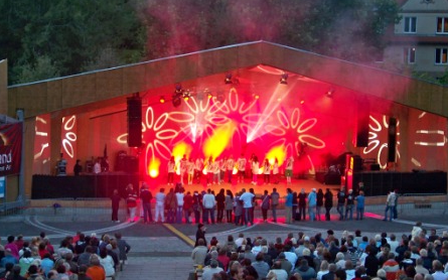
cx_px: 225
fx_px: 964
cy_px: 132
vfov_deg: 16.5
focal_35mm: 79
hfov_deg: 26.2
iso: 200
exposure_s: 1/40
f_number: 3.2
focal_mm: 14.6
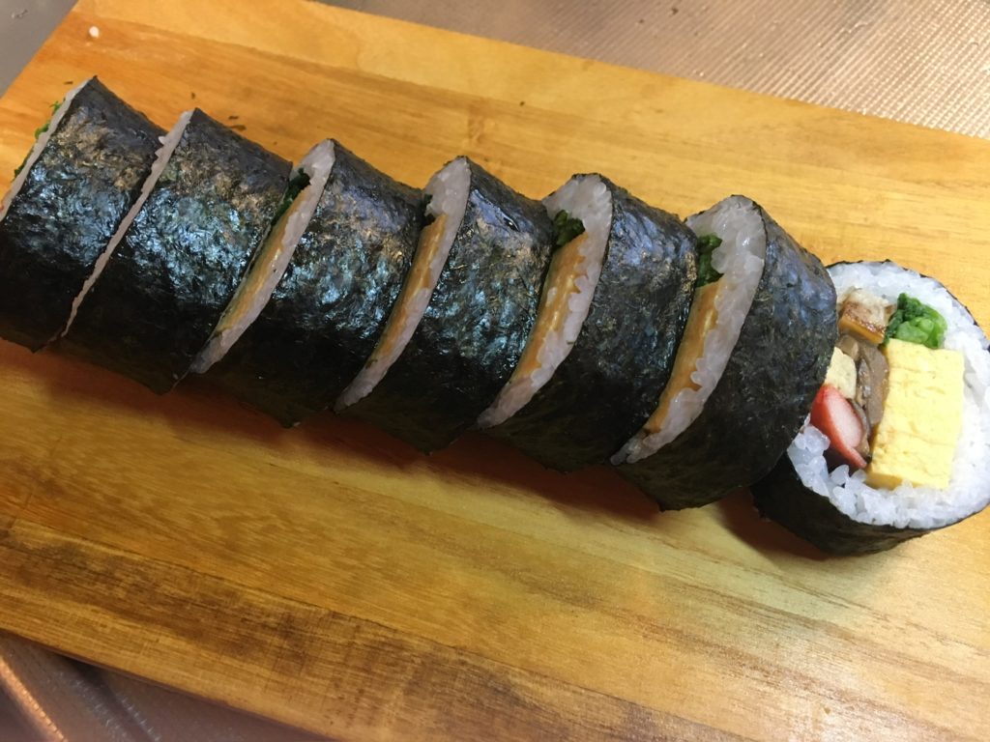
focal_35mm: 29
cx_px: 495
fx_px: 829
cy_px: 371
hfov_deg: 61.7
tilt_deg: -59.3
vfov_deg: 48.2
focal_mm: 4.15
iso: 200
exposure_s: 1/24
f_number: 2.2
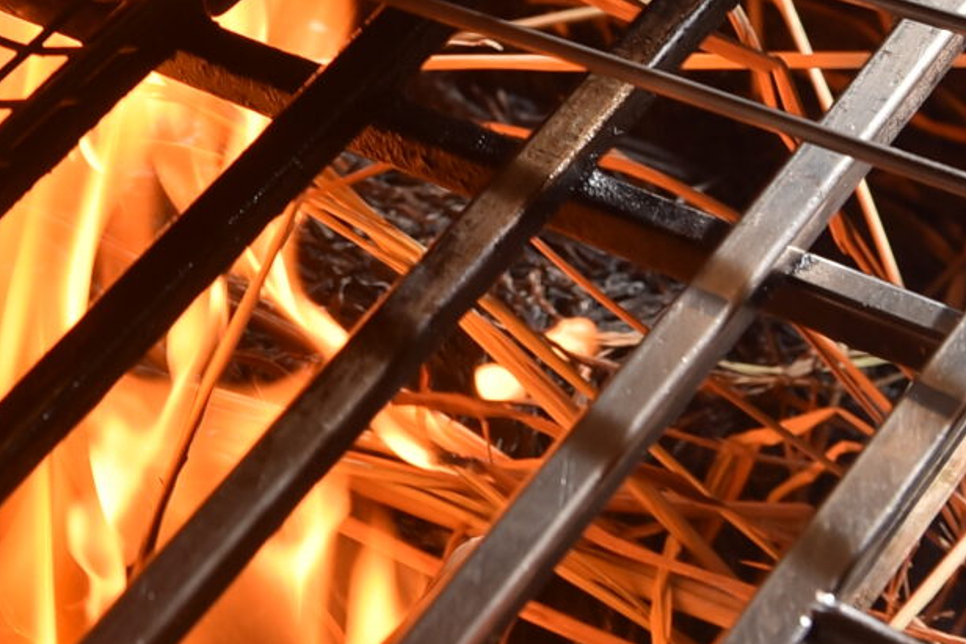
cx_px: -212
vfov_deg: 8.5
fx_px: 4240
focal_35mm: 158
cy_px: -380
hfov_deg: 12.7
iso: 250
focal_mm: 38
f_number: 6.3
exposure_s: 1/80
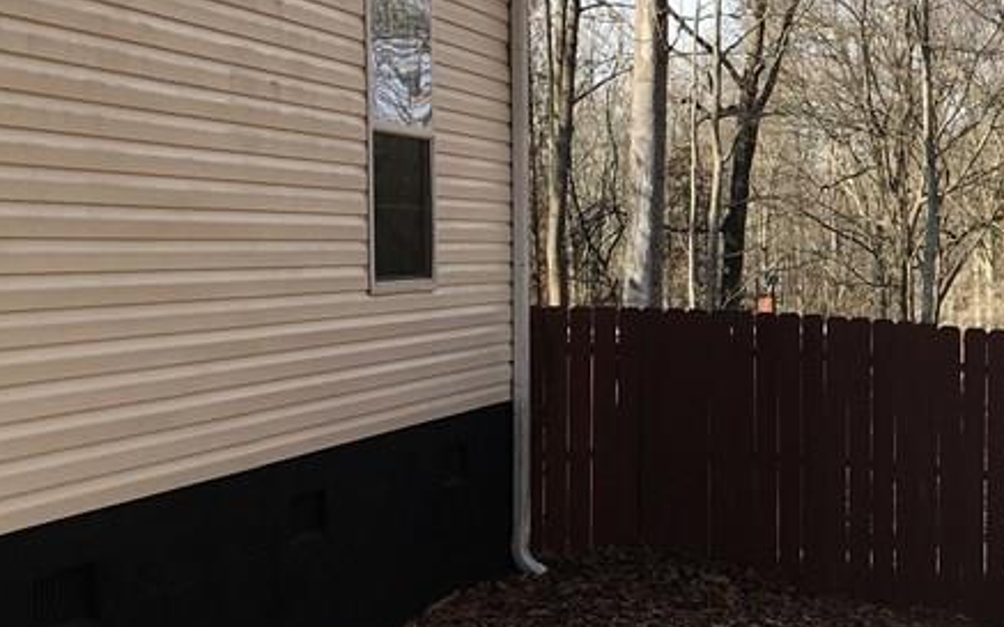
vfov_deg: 18.1
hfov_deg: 26.9
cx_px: 1020
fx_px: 1970
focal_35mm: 72
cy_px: 361
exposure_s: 1/641
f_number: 2.2
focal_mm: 4.15
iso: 25
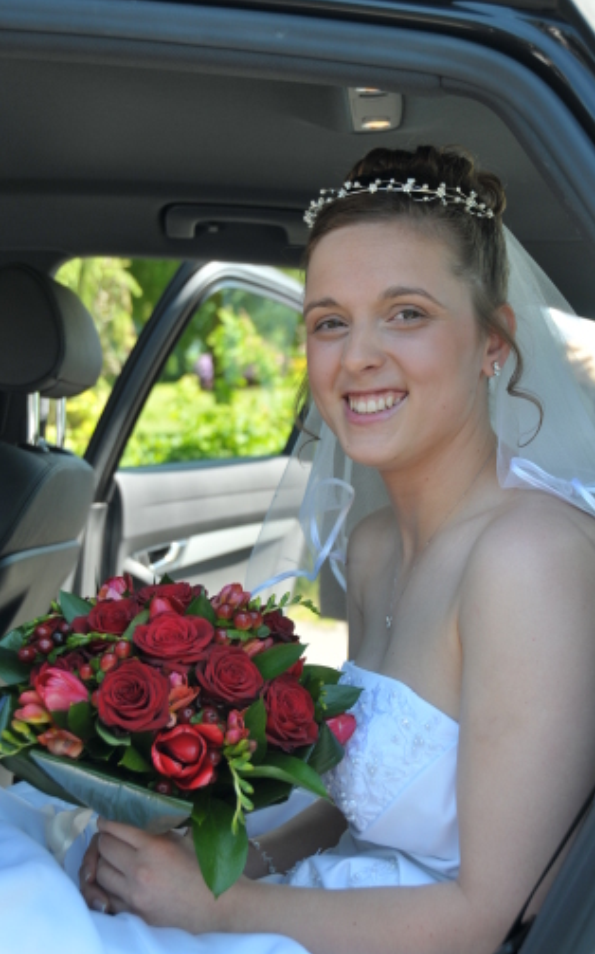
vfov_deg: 36.3
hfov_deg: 23.1
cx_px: 299
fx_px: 1454
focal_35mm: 56
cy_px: 470
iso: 200
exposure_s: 1/160
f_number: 5
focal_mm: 36
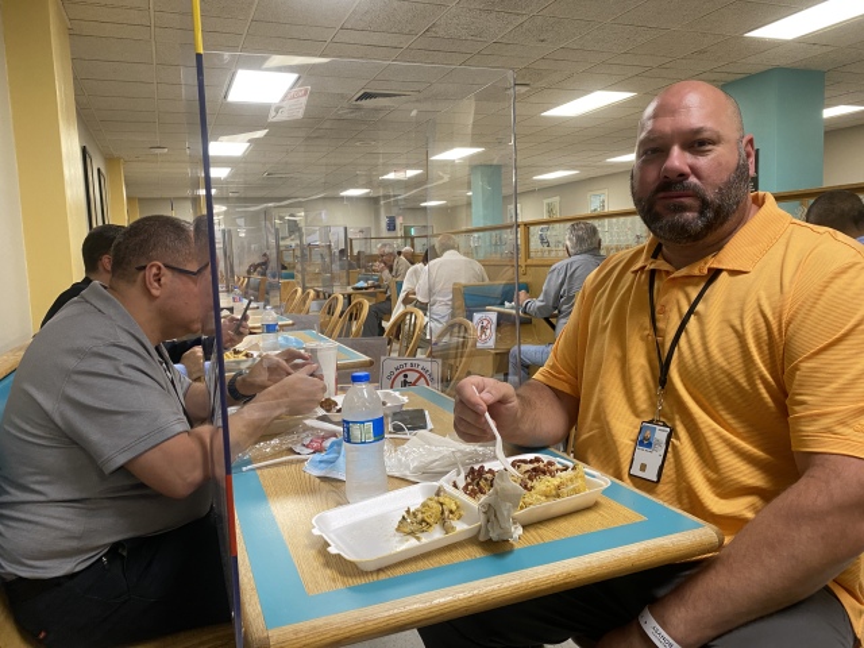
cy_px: 324
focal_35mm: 26
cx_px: 432
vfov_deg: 53.1
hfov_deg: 67.3
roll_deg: +2.5
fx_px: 649
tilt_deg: -5.1
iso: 160
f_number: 1.8
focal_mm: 4.25
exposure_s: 1/60
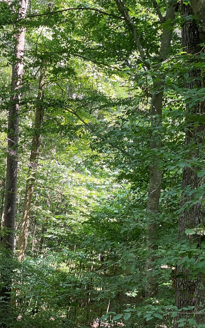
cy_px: 187
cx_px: -29
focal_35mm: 89
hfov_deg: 14.3
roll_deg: -4.1
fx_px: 795
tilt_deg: -10.7
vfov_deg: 23.3
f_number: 2
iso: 80
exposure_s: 1/121
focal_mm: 6
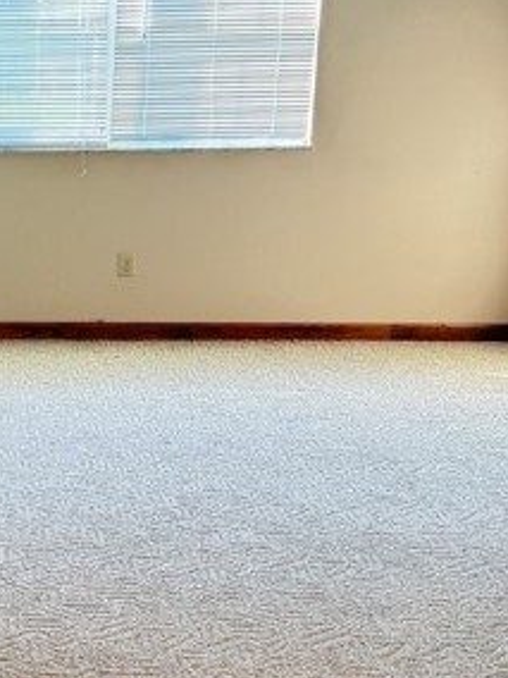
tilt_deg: -15.1
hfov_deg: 21.1
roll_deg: +0.2
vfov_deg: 29.7
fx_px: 1272
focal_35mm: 65
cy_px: 406
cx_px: -100
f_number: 1.78
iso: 200
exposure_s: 1/64
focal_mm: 6.76
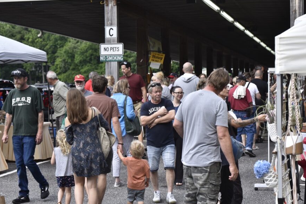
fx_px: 697
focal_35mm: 82
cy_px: 107
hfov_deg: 24.8
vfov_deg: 16.6
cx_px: 172
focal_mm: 70
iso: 320
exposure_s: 1/500
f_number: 5.6
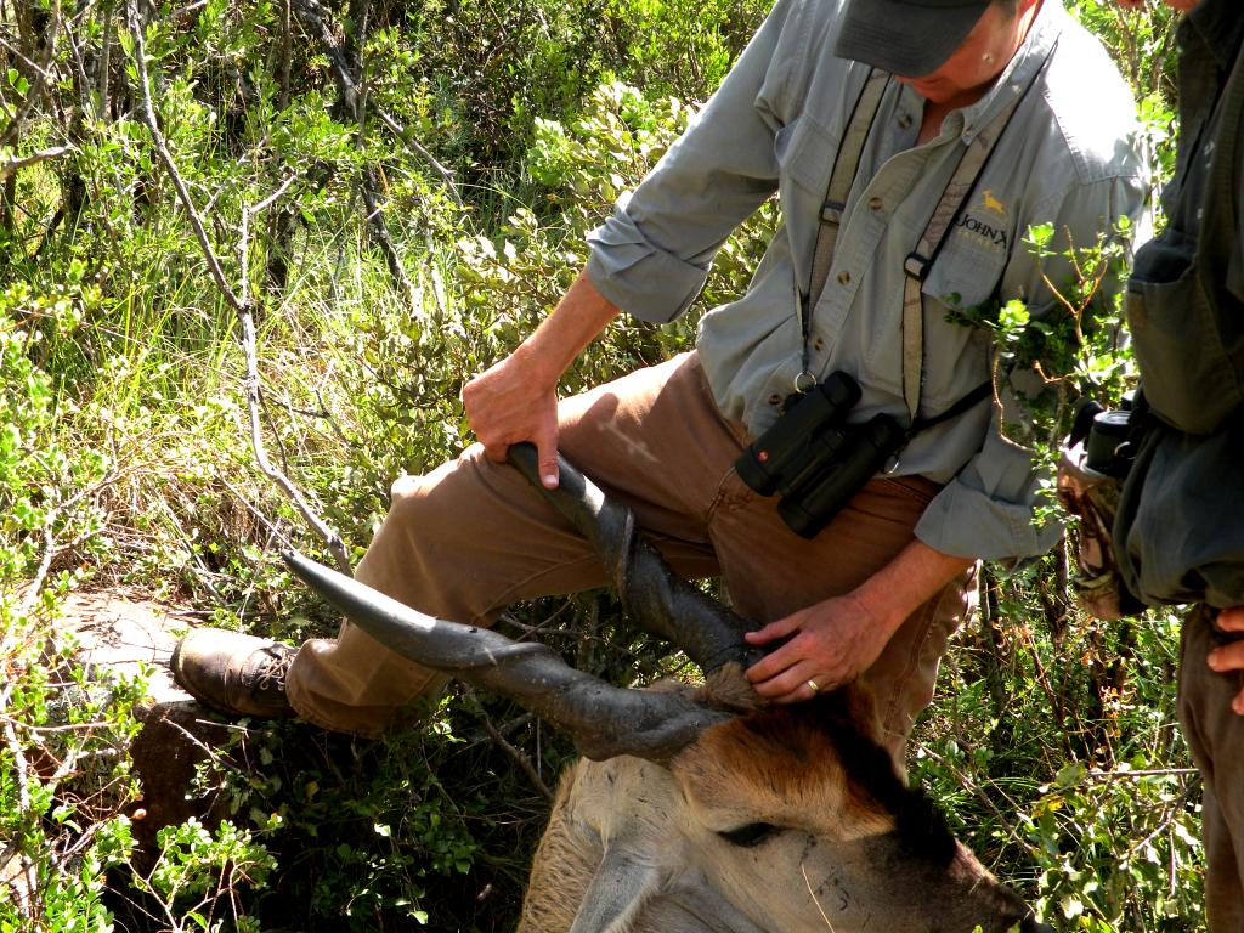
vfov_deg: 15.9
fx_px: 3342
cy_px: 466
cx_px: 622
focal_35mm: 93
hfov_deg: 21.1
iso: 64
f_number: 4.5
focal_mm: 16.4
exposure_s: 1/114
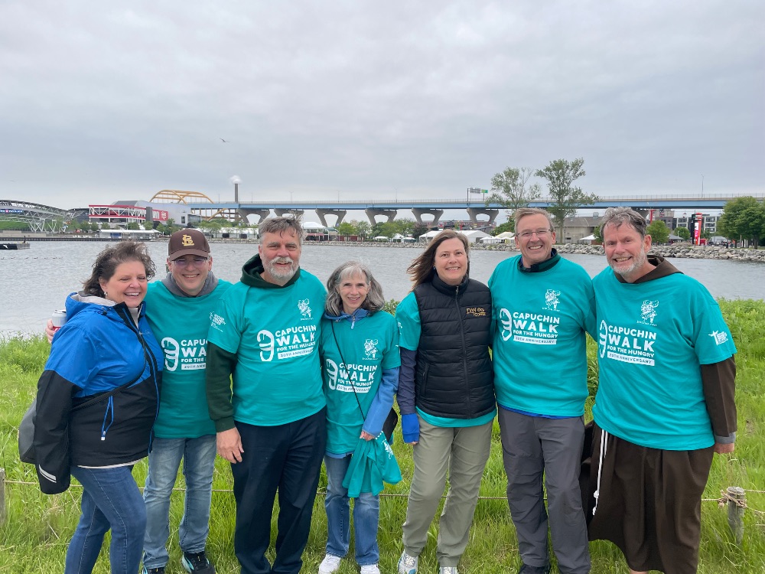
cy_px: 287
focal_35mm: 26
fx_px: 575
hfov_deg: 67.3
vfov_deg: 53.1
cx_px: 382
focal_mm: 4.2
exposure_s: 1/362
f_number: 1.6
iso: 32
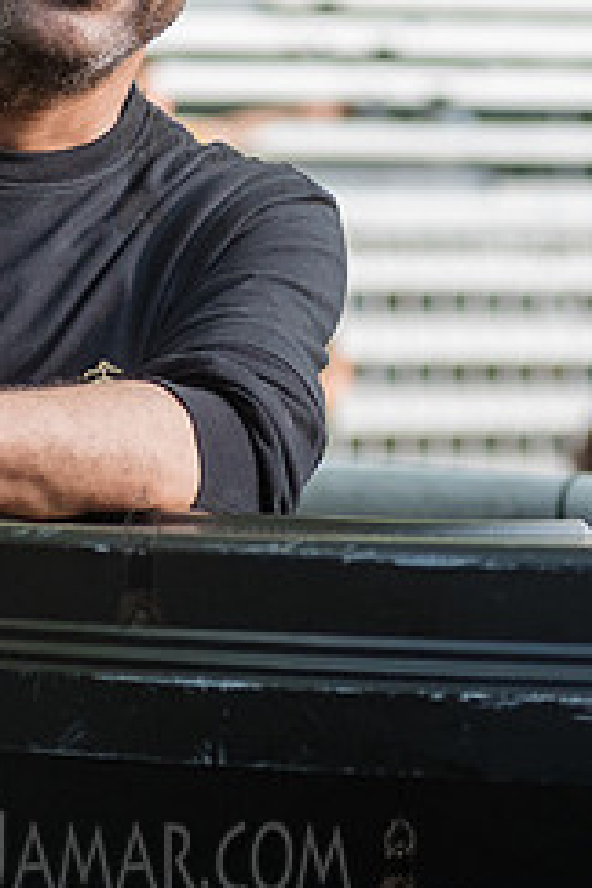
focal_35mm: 259
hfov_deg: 5.3
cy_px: 234
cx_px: 382
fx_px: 6388
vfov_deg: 7.9
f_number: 4
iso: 1000
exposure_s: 1/500
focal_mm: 80
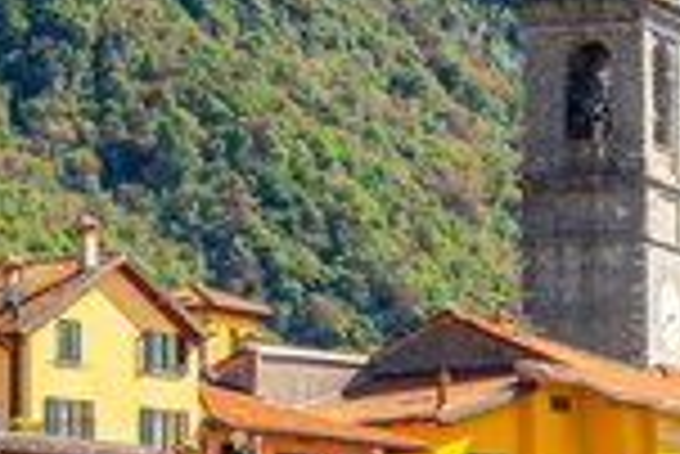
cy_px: 481
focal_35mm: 375
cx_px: 1004
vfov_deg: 3.7
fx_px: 7090
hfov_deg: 5.4
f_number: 9
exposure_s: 1/160
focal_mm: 70
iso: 80
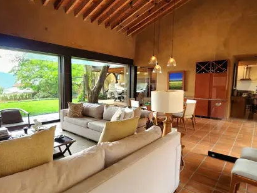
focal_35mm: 19
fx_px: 141
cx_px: 86
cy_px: 100
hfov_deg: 81.8
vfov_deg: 68.6
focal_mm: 2.2
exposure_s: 1/60.2
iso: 125
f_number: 2.2
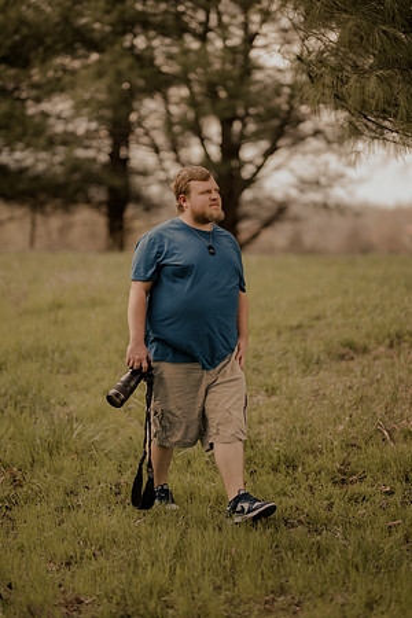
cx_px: 206
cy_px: 309
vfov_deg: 23.9
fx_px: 1459
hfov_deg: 16.1
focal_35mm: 85
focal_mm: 85
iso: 125
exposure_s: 1/1250
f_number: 1.4
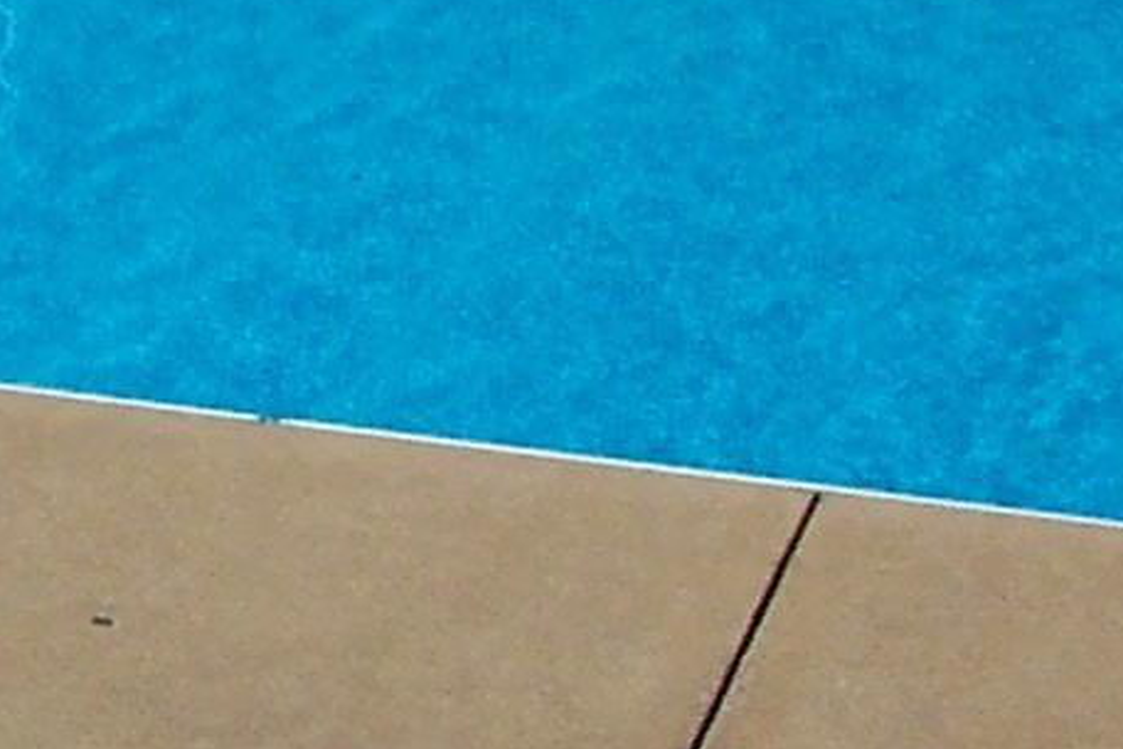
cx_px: -692
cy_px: -429
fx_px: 5615
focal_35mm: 180
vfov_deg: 7.5
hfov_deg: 10.9
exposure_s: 1/1000
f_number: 4.8
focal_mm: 8
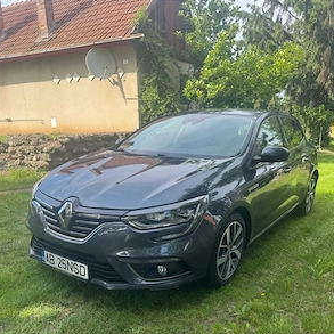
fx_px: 317
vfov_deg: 54.3
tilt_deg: -17.6
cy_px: 227
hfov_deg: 55.6
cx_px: 168
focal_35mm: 29
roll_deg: +1.9
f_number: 1.78
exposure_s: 1/1076
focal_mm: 6.76
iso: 80
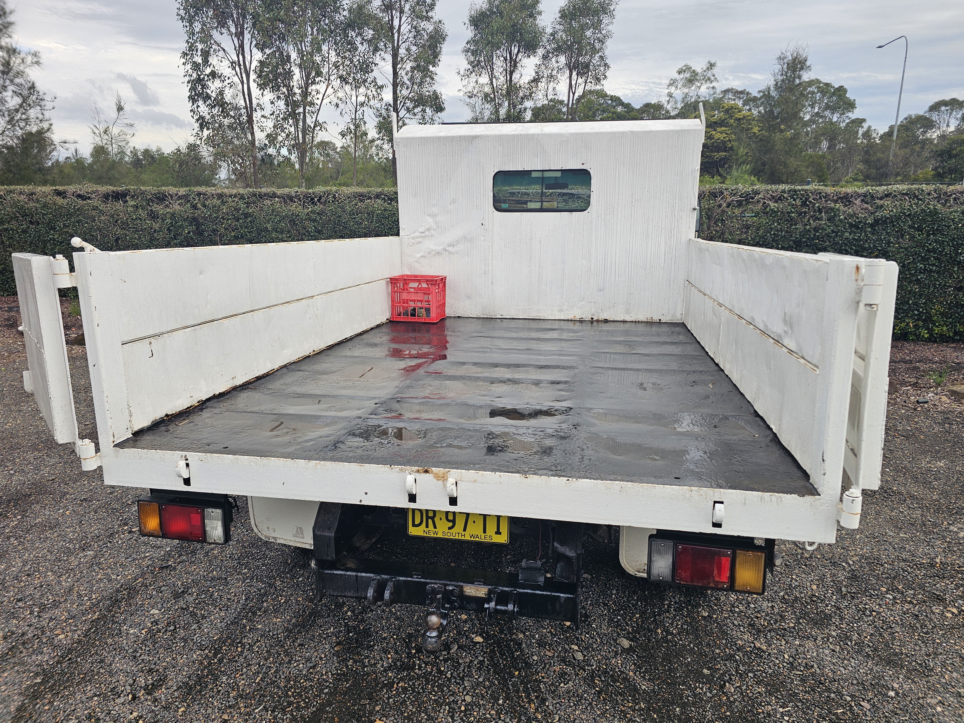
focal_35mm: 23
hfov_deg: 73.9
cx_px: 482
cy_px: 362
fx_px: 641
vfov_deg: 58.9
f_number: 1.7
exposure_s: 1/114
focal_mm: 6.3
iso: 10
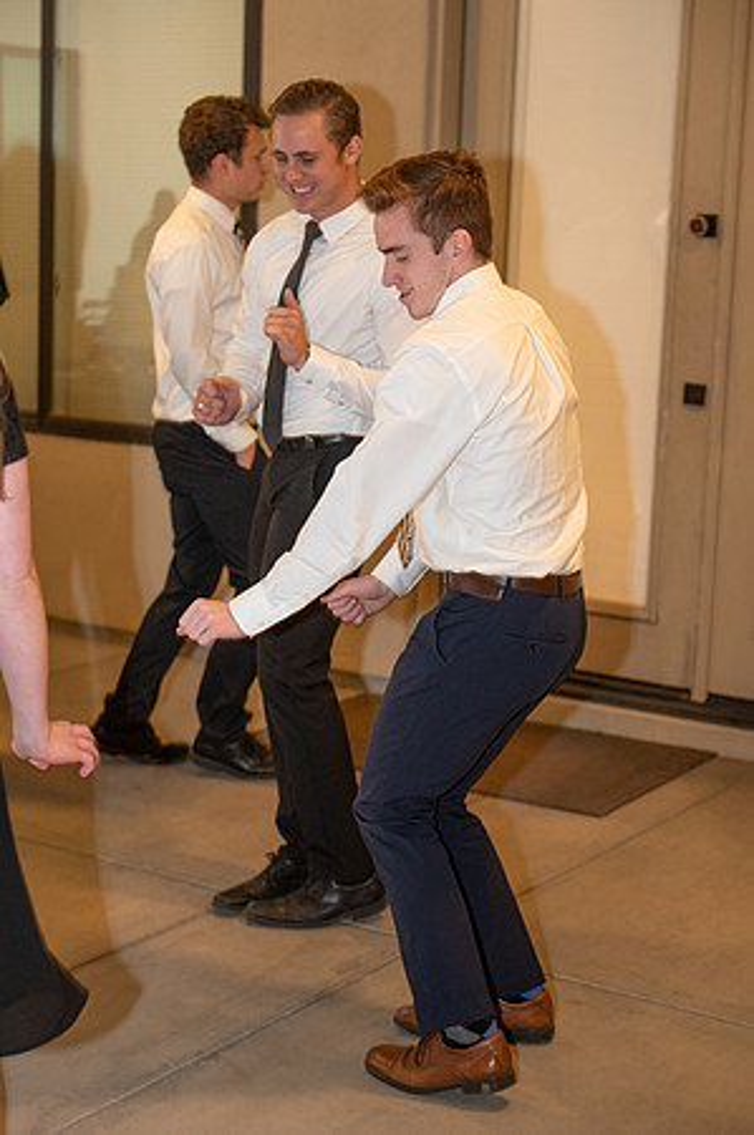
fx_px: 2078
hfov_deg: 20.6
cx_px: 377
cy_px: 568
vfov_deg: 30.5
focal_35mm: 66
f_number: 3.5
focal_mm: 66
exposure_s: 1/100
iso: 3200
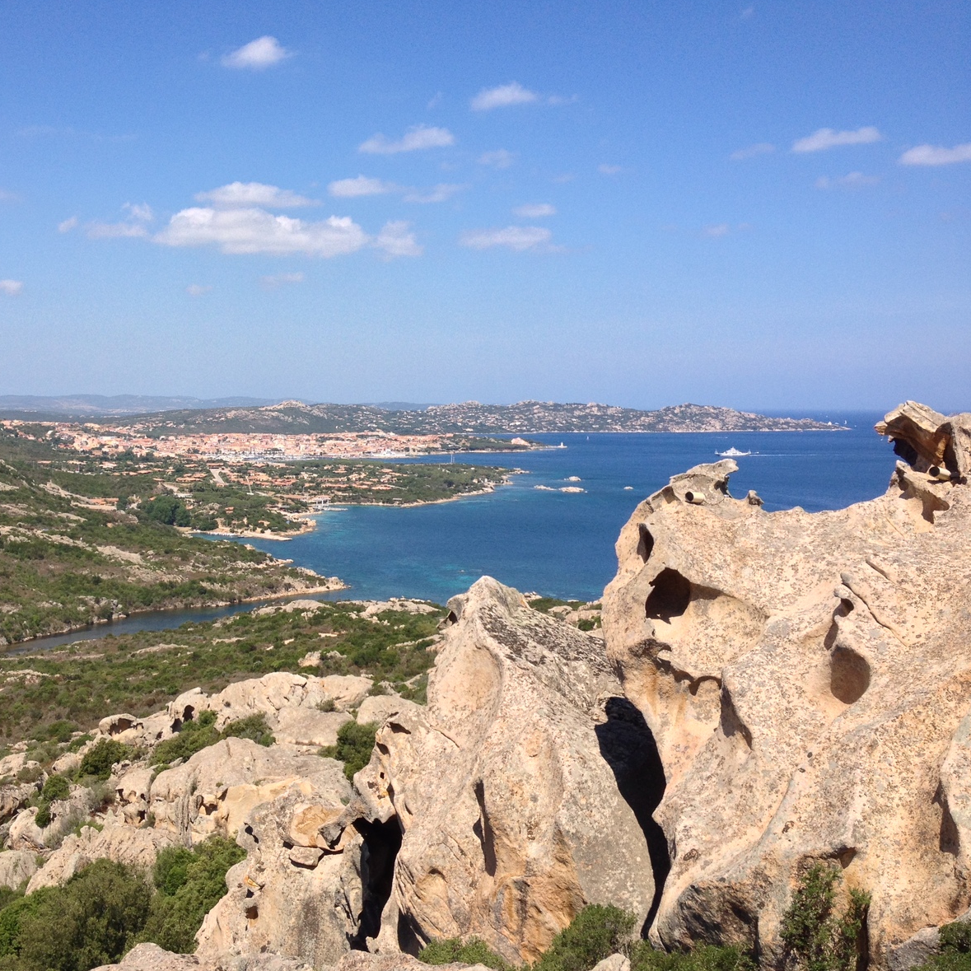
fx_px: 1333
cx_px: 318
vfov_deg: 40.0
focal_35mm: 42
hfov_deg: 39.5
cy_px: 483
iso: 50
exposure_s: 1/1727
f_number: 2.4
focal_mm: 4.28
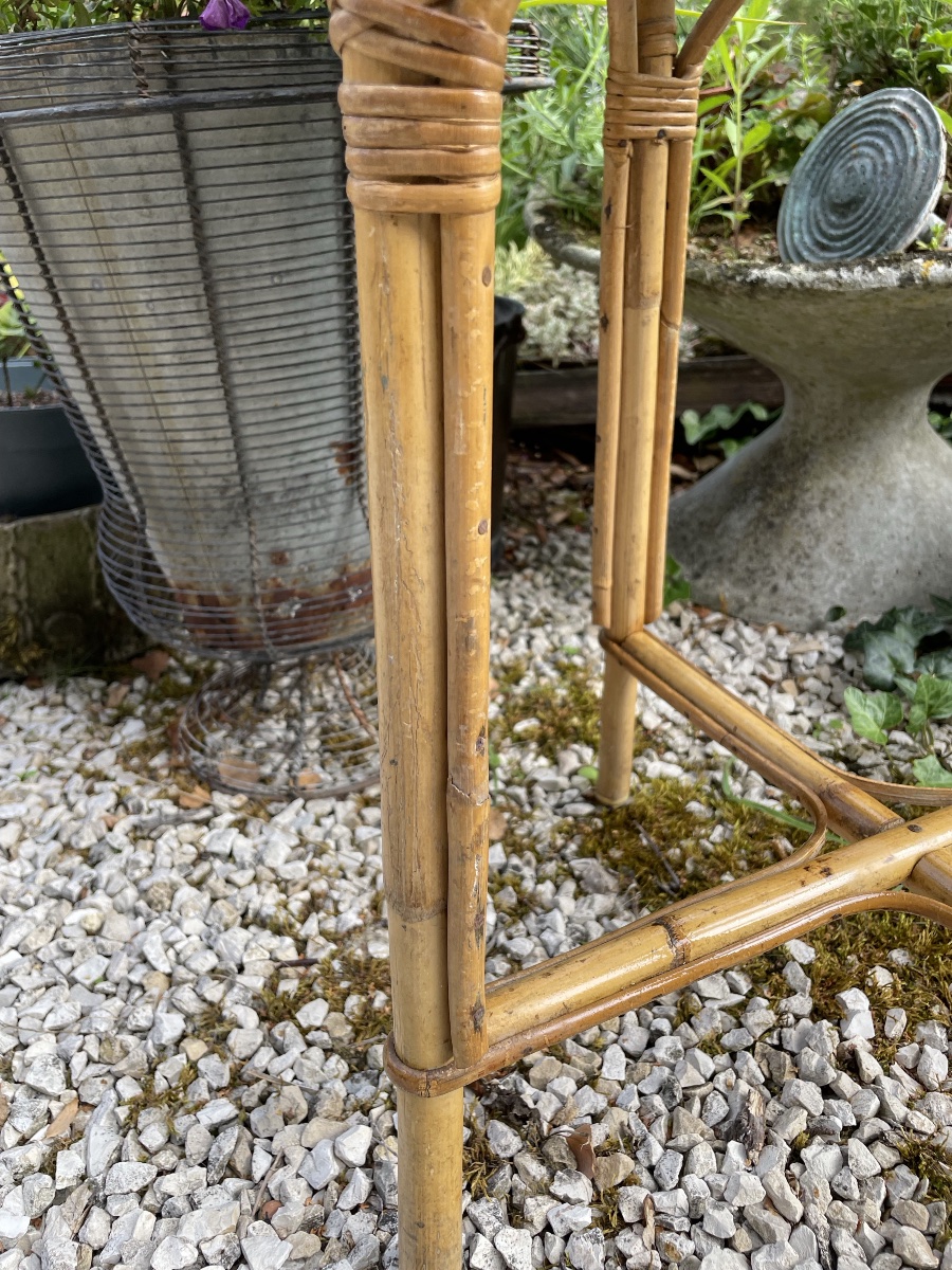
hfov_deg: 53.1
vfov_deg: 67.3
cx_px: 476
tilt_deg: -26.7
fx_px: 953
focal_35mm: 26
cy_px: 635
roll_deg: +3.4
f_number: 1.6
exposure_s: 1/383
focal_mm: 4.2
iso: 32
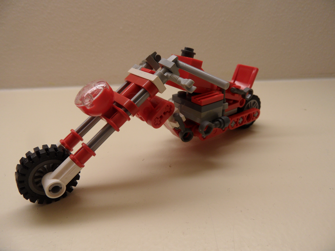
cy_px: 126
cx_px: 168
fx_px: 232
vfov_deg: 56.8
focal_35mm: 24
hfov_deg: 71.6
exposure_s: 1/60
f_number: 3.2
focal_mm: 3.9
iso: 100
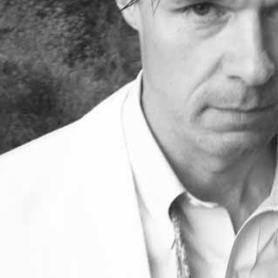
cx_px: 268
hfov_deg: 17.7
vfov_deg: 18.0
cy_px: 66
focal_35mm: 96
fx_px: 872
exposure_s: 1/30
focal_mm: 4.28
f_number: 2.4
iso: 50
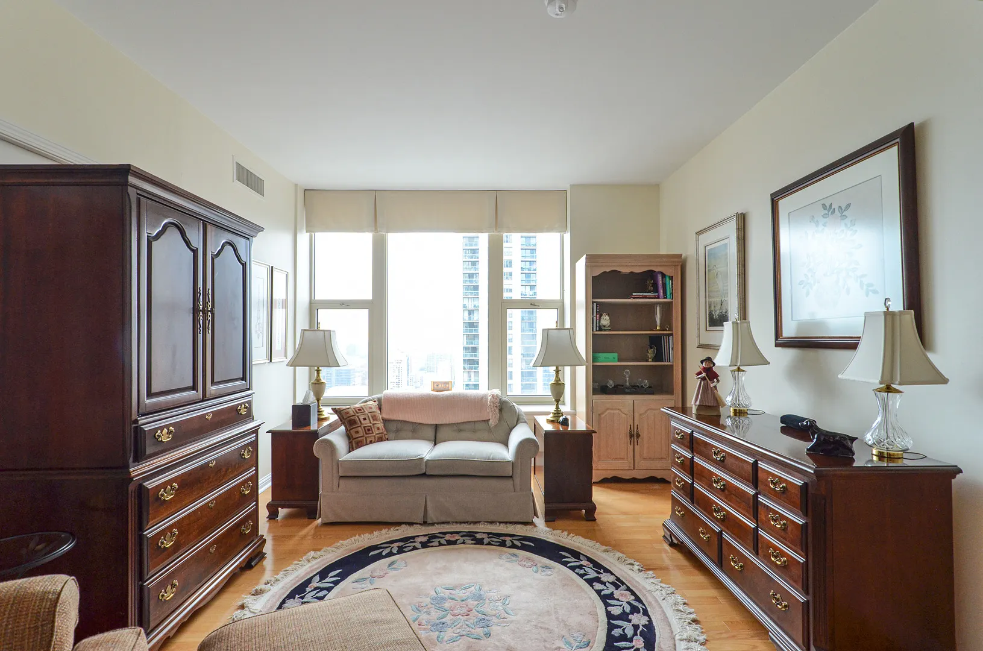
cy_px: 326
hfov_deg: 95.1
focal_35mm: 16
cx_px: 492
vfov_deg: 71.8
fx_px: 450
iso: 400
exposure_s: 1/100
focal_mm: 11
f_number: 5
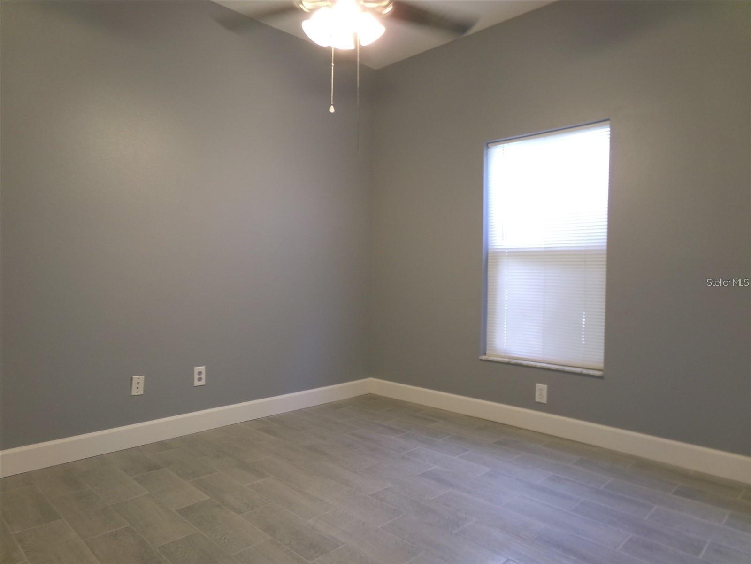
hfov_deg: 71.6
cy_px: 282
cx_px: 376
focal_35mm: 24
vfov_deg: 56.8
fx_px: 521
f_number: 3.7
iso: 200
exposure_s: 1/18
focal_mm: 4.3
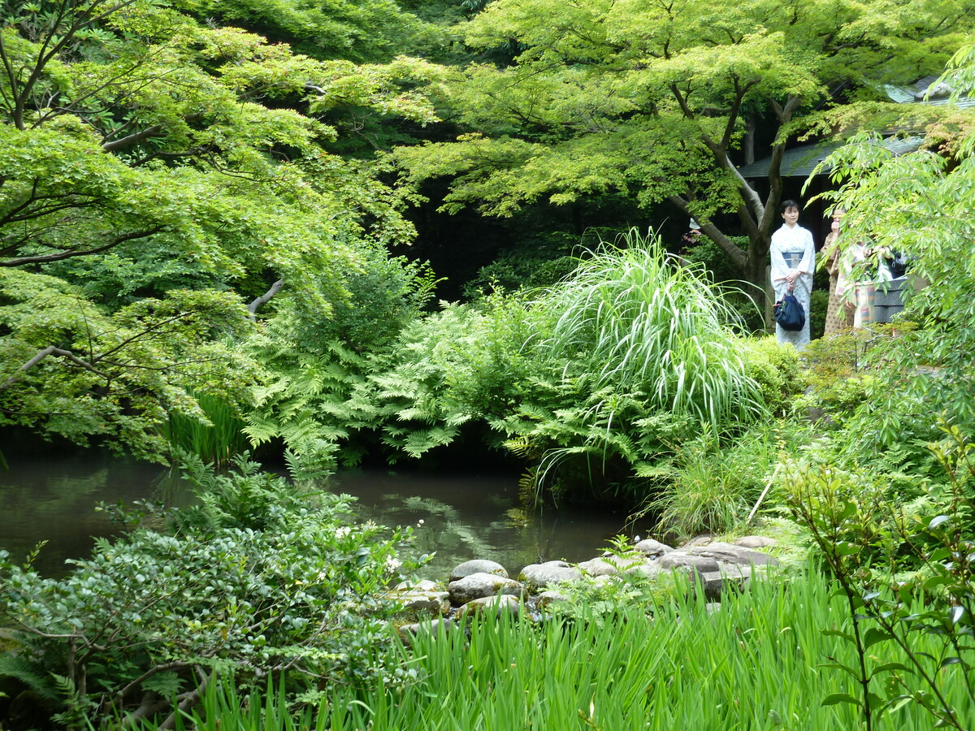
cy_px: 366
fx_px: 1774
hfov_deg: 30.7
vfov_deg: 23.3
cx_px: 488
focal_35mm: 63
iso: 80
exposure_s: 1/40
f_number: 4
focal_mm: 10.3
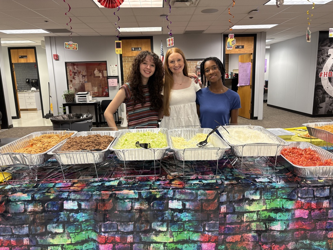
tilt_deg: -10.7
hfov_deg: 67.3
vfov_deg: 53.1
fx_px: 250
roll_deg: +1.7
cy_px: 125
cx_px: 166
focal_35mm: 26
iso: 125
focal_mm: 5.96
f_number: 1.6
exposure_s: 1/60
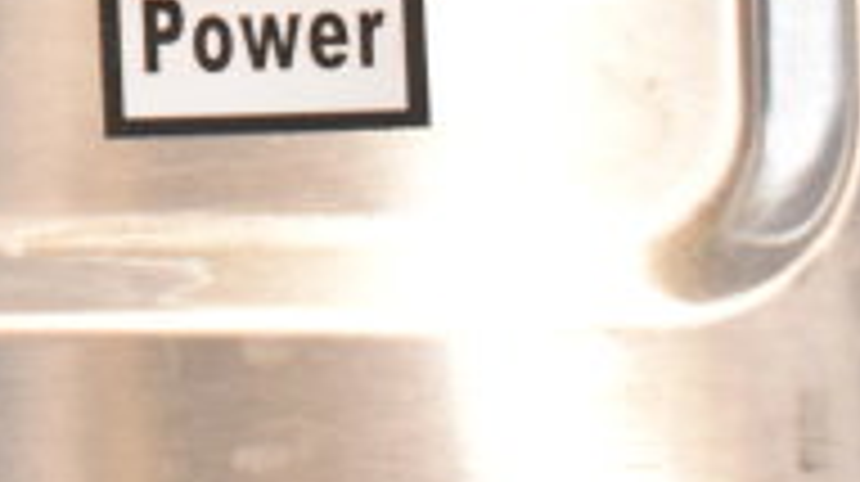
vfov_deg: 8.0
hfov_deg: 13.9
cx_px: -414
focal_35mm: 146
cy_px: -376
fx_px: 3319
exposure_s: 1/50
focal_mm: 29
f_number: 4.2
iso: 2000
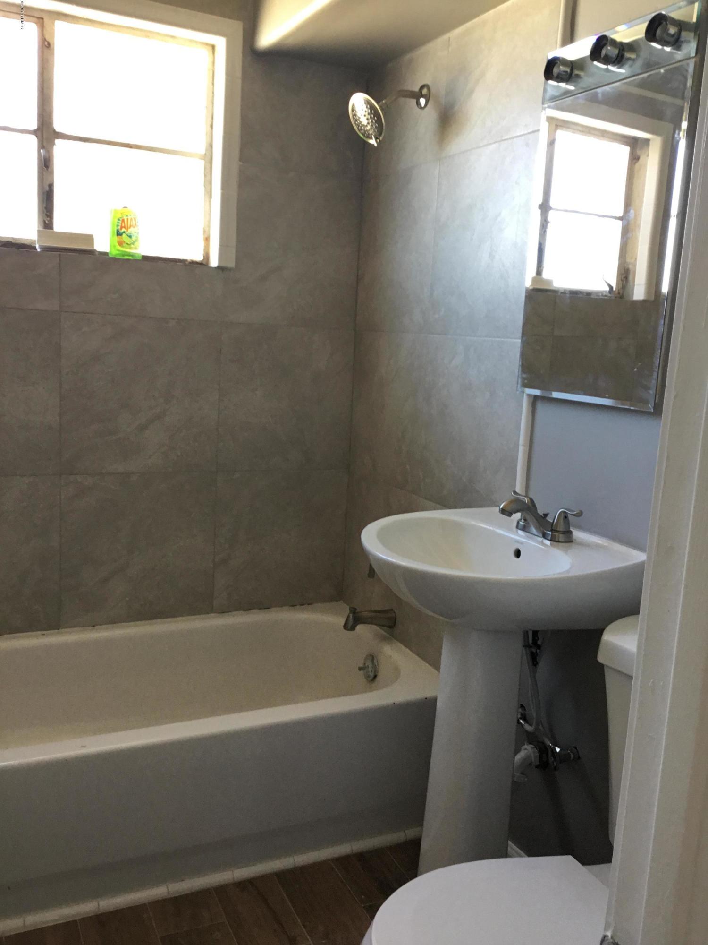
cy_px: 472
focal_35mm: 31
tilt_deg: -10.9
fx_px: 845
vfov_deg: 58.4
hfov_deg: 45.4
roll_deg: -3.8
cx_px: 354
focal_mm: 3.3
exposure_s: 1/30
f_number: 2.4
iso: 80
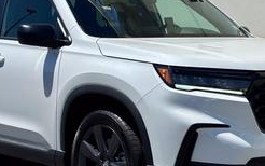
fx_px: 816
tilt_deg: -1.5
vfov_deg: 11.6
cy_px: 78
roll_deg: -2.5
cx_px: 138
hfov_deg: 18.4
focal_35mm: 113
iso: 40
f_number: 1.6
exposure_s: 1/7692
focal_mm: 5.96
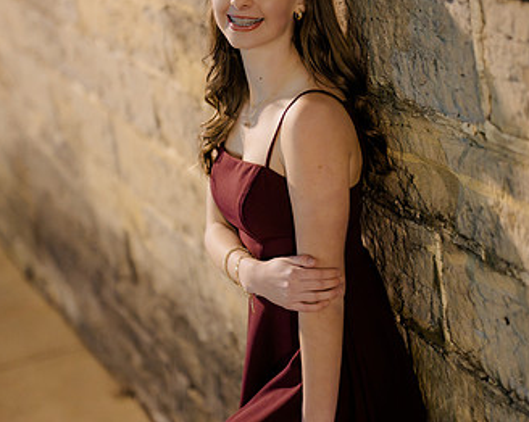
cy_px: 180
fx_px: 1299
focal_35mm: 83
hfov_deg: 23.0
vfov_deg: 18.5
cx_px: 294
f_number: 1.4
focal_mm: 50
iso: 2500
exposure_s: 1/100
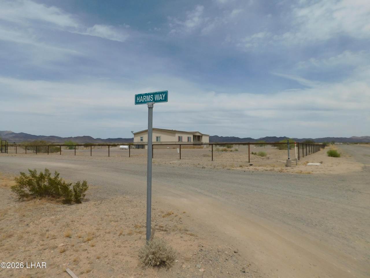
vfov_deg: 58.9
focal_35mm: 23
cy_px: 139
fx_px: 246
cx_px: 185
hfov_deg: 73.9
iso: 125
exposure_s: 1/1250
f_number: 6
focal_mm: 4
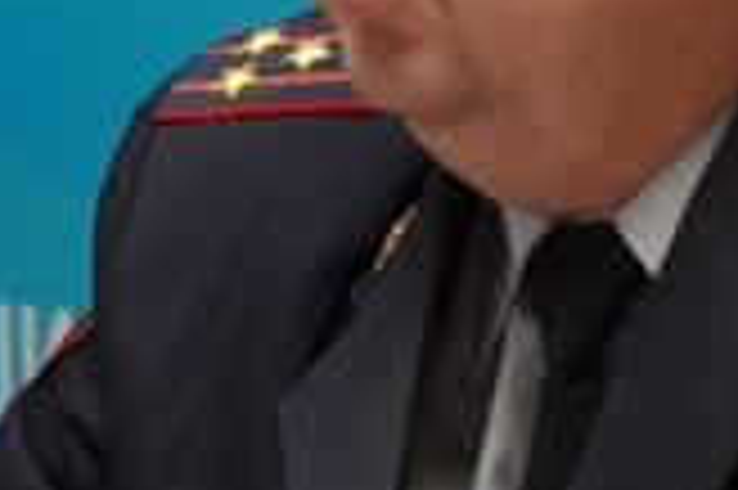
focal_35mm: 439
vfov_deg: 3.1
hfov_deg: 4.7
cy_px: 279
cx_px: 740
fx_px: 8990
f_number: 5.6
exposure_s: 1/160
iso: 3200
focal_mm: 64
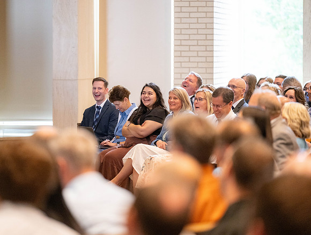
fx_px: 1956
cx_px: 135
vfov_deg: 6.9
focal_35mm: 217
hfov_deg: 9.1
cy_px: 118
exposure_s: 1/200
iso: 2500
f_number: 2.8
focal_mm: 200
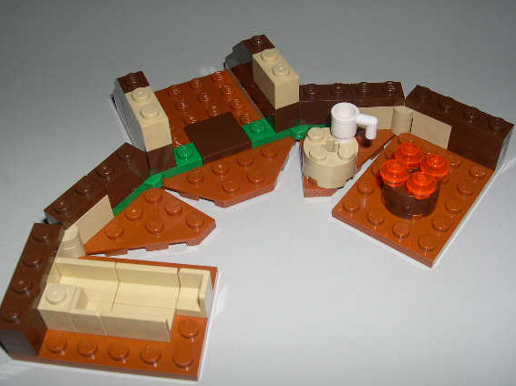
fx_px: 641
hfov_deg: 43.9
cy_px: 190
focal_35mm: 43
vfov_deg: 33.6
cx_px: 247
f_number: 7.6
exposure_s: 1/60
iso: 100
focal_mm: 8
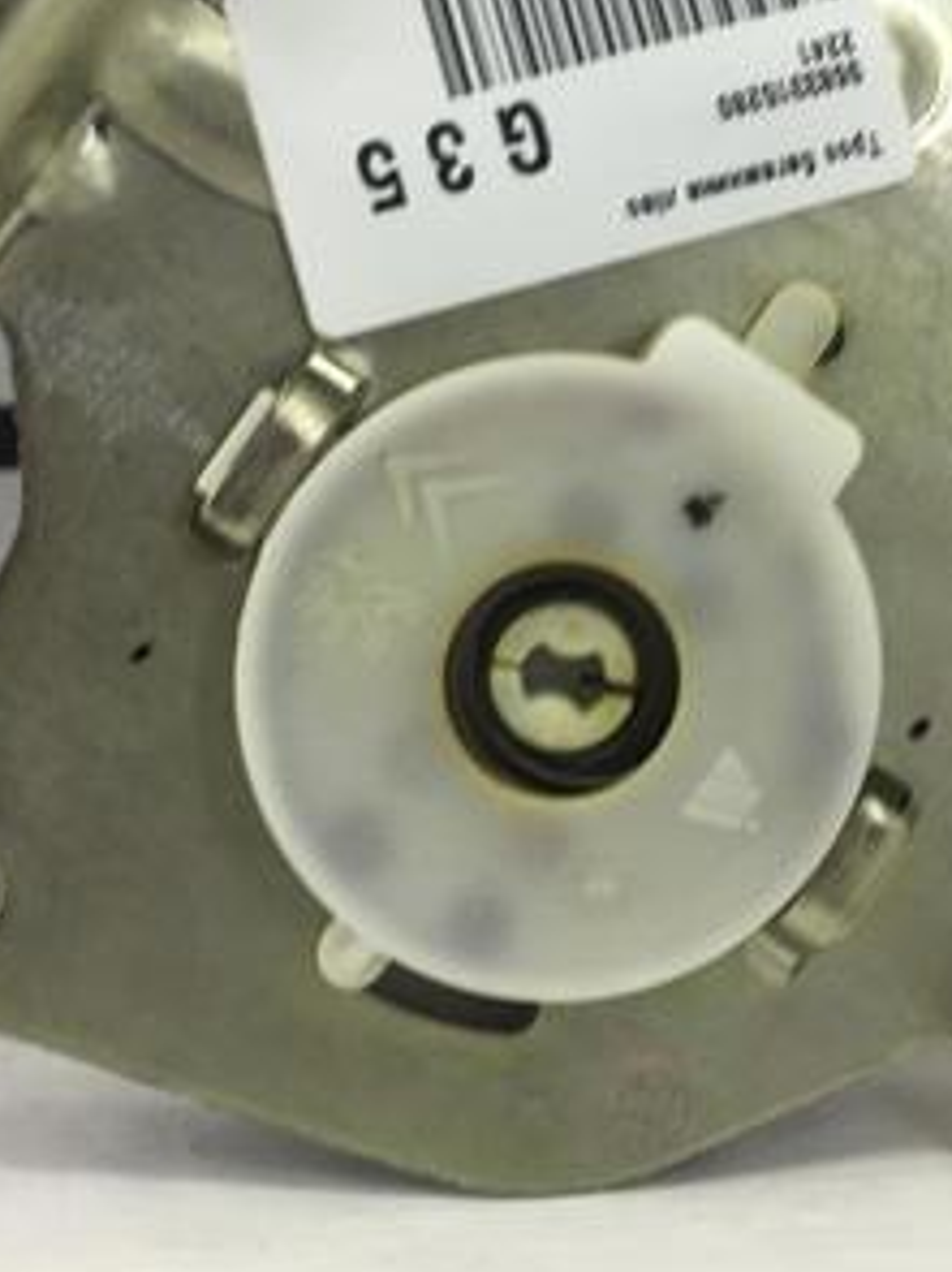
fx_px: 2312
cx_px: 638
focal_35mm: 63
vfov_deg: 30.6
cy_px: 470
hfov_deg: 23.2
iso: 25
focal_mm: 4.15
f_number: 2.2
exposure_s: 1/50
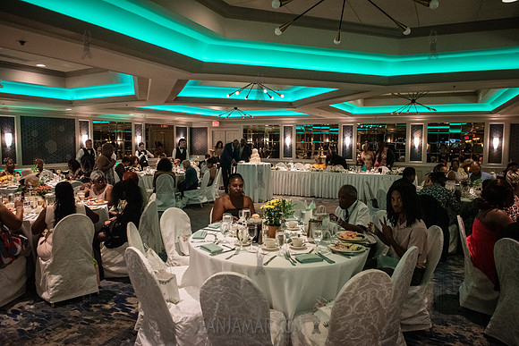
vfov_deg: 52.9
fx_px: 348
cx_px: 260
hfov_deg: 73.4
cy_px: 173
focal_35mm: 24
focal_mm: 24
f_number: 4
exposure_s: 1/200
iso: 10000
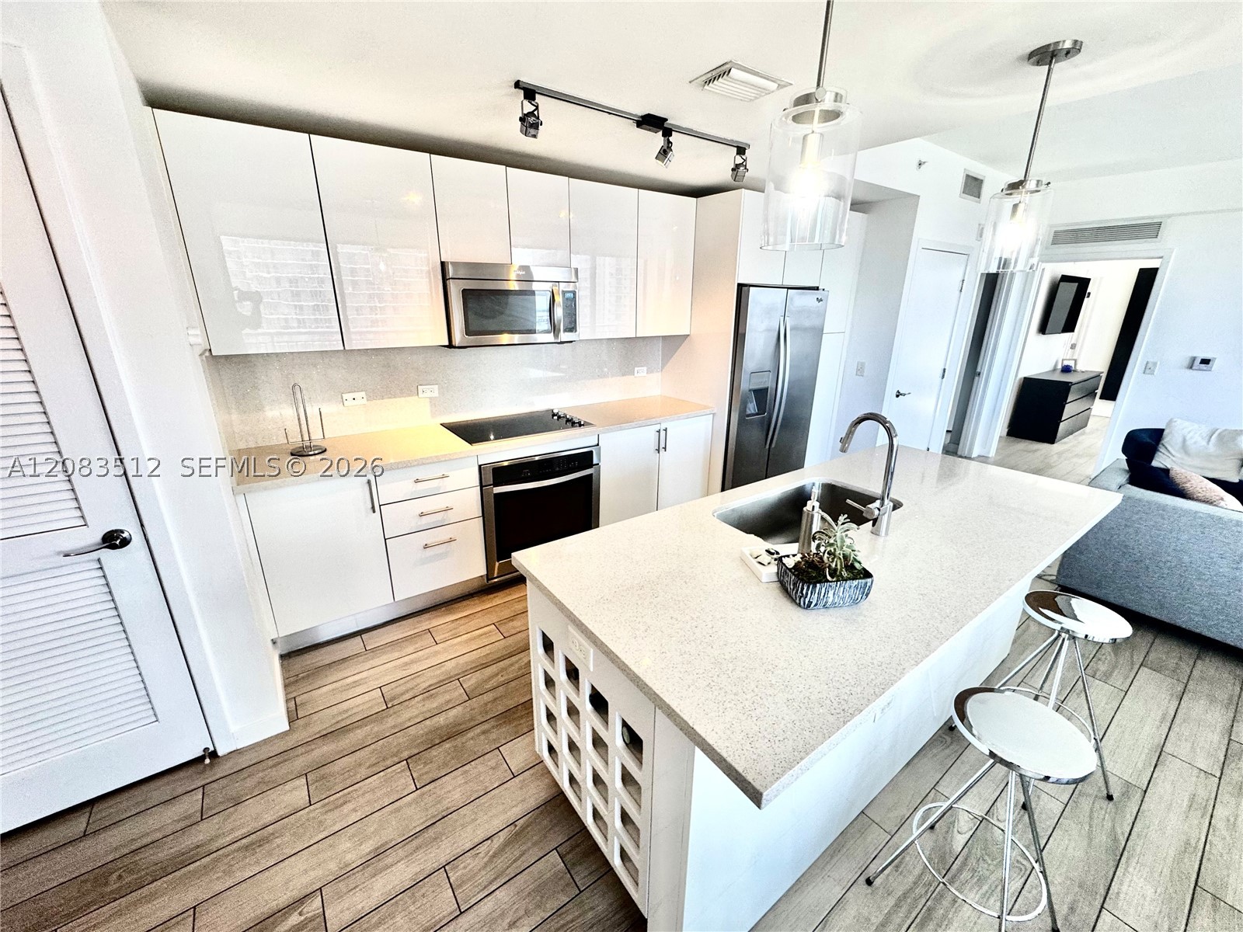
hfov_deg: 102.1
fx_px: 503
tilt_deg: -17.9
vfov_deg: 85.7
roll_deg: -0.3
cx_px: 622
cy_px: 466
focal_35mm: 14
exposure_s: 1/125
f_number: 2.2
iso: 160
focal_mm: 2.22
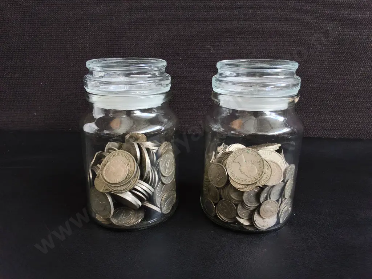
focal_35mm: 27
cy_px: 140
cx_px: 186
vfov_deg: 51.4
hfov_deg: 65.3
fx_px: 290
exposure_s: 1/100
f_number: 2
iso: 100
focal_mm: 2.87
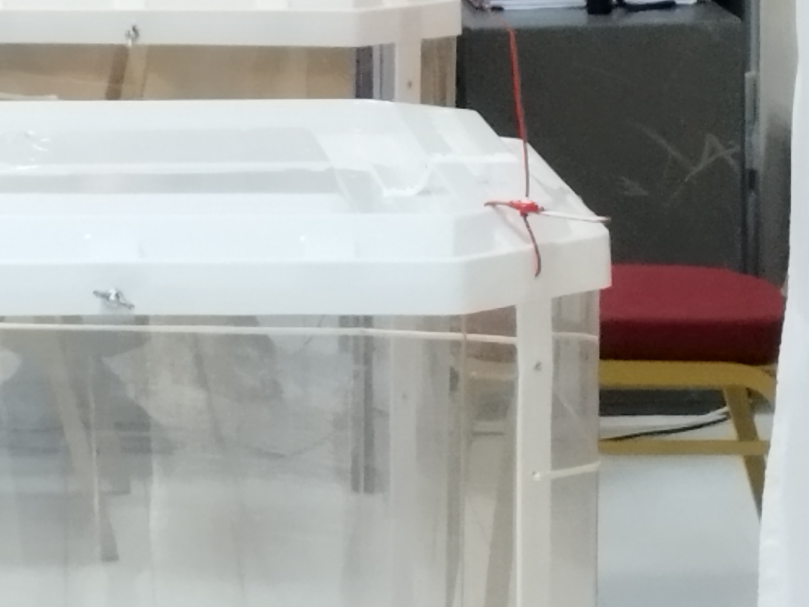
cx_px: -118
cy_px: 127
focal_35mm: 72
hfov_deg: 24.8
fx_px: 1683
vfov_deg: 20.2
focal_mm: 5.89
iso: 510
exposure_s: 1/50
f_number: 1.89
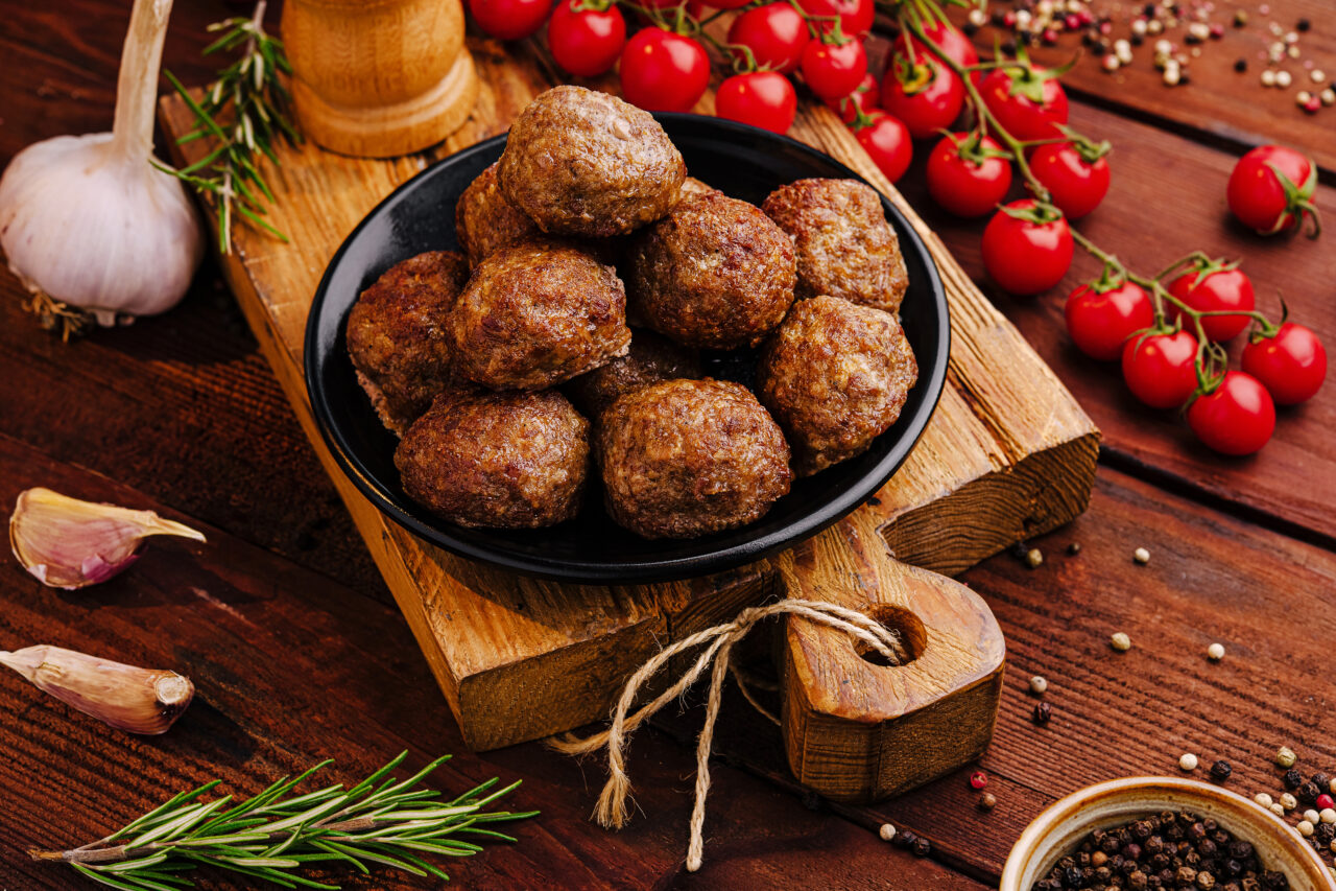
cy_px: 446
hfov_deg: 33.4
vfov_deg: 22.6
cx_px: 668
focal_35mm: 60
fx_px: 2226
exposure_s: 1/160
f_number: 8
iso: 200
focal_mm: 60
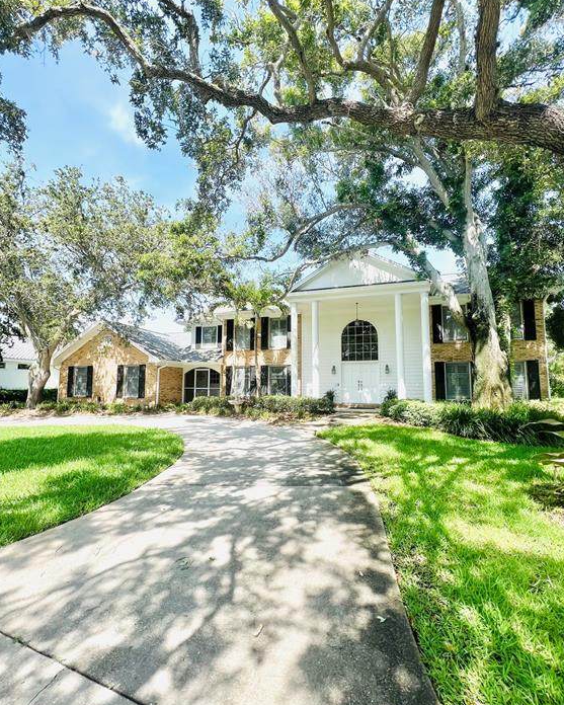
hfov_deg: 88.0
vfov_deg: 100.7
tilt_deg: +5.4
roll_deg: +0.0
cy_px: 359
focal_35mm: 14
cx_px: 290
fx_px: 292
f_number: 1.8
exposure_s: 1/641
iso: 32
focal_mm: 1.57
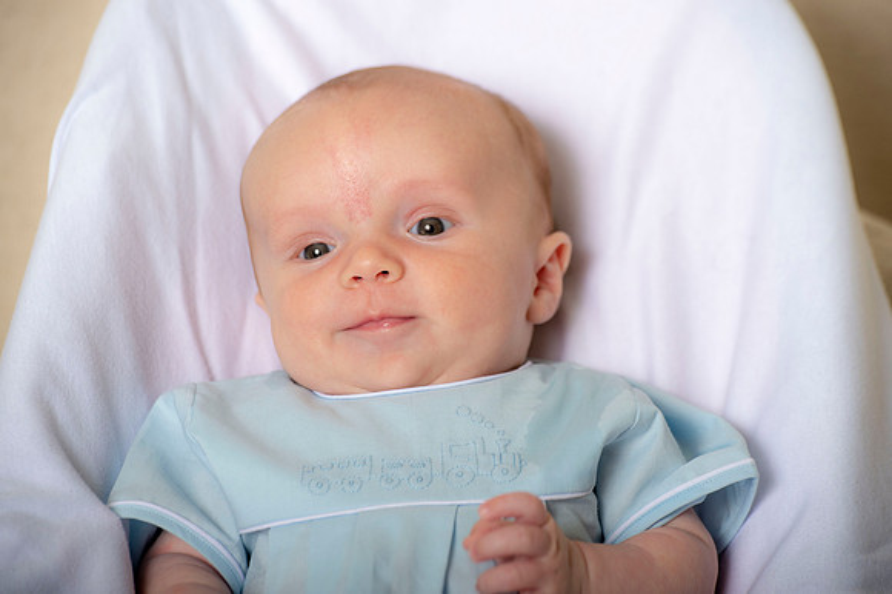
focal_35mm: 200
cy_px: 297
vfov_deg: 6.9
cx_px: 446
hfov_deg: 10.3
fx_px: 4953
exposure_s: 1/200
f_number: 5.6
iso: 250
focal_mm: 200
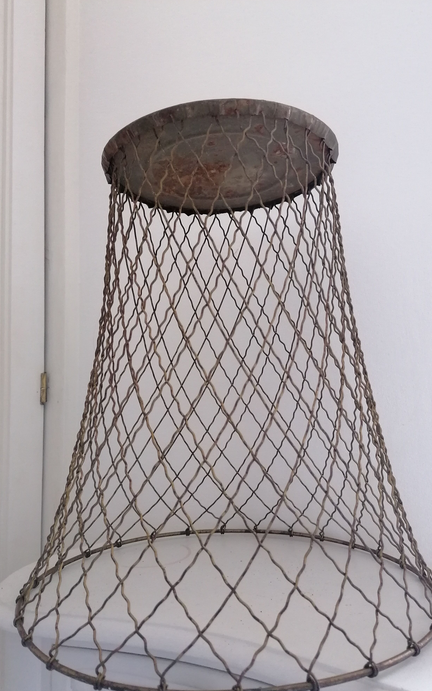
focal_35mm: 29
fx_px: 546
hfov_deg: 43.1
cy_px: 348
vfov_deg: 64.6
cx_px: 233
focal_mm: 4.75
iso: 400
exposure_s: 1/30
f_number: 1.8
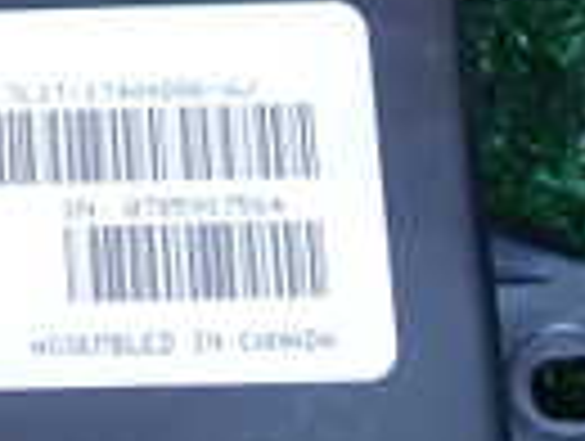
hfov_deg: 13.5
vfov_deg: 10.8
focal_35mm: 138
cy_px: 292
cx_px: -279
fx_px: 2336
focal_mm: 5.4
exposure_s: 1/60
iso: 200
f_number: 2.3
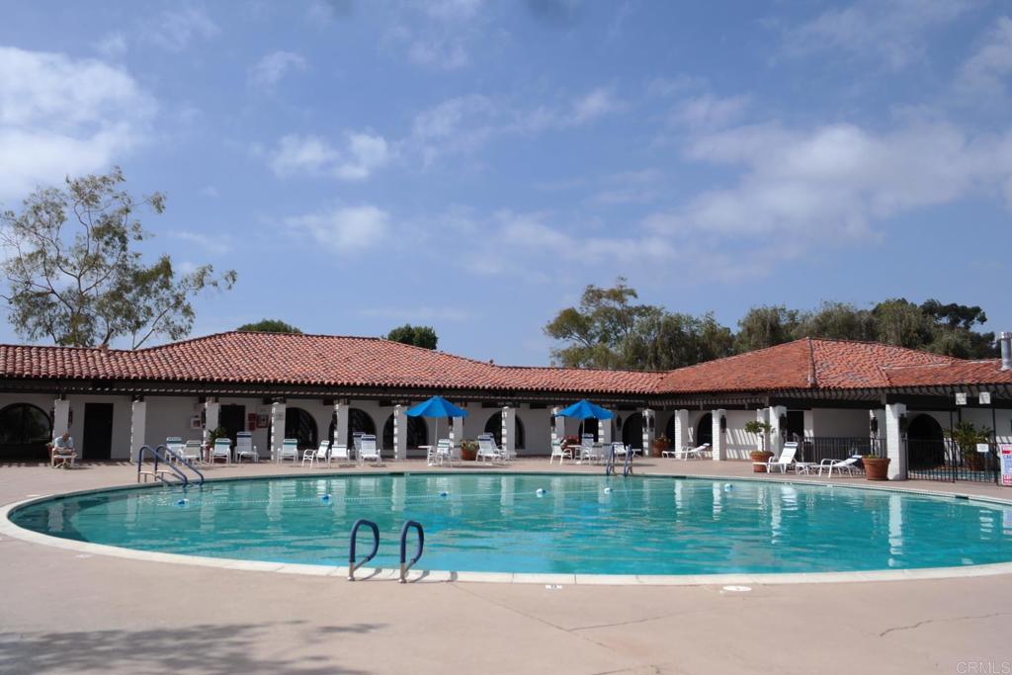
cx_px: 506
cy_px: 338
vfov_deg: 28.7
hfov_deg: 41.9
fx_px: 1321
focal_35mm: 47
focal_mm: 20
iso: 100
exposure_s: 1/400
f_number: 8
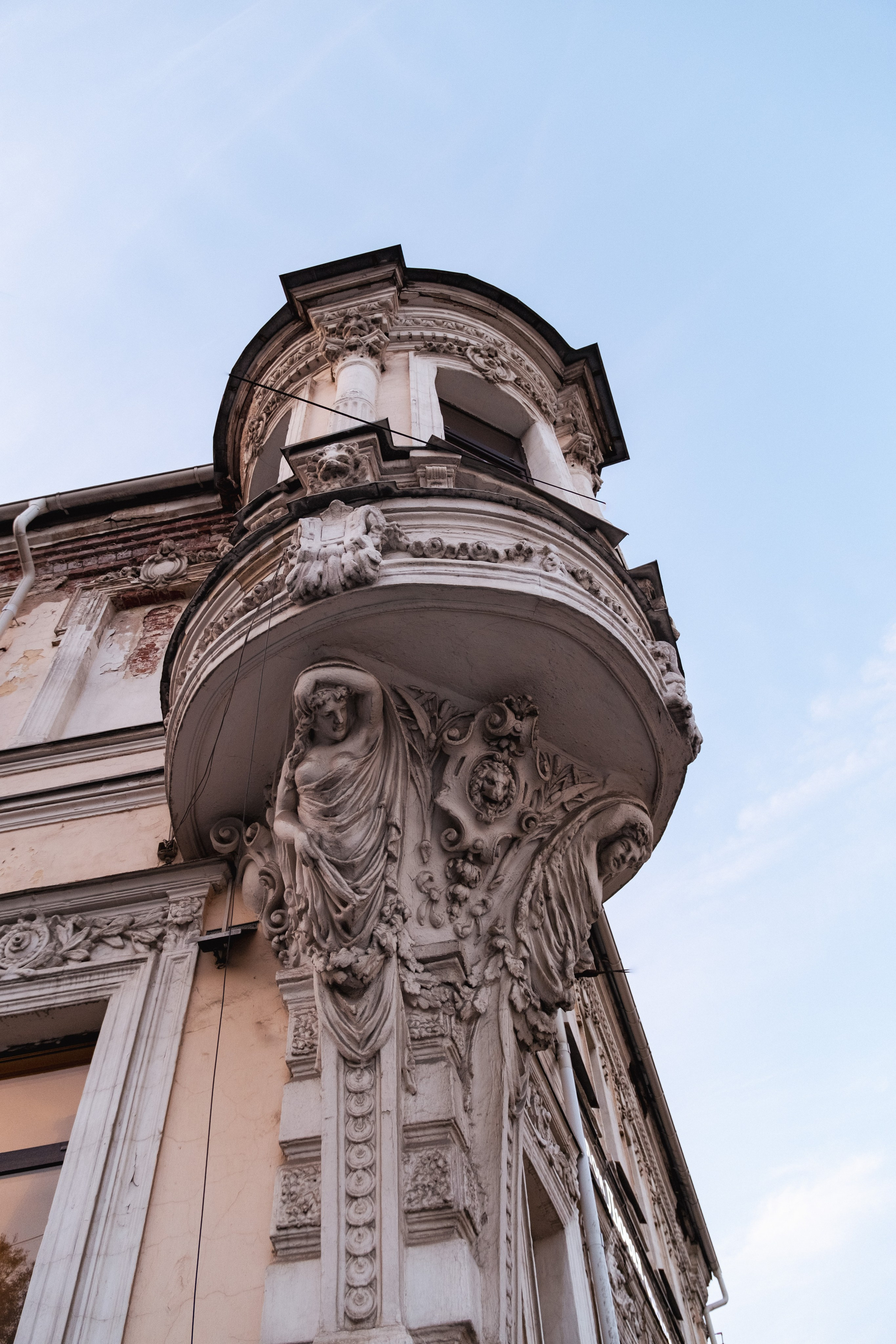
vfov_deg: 67.4
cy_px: 672
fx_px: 1008
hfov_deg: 47.9
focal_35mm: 27
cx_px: 448
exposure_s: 1/120
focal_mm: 18
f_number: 4
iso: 640
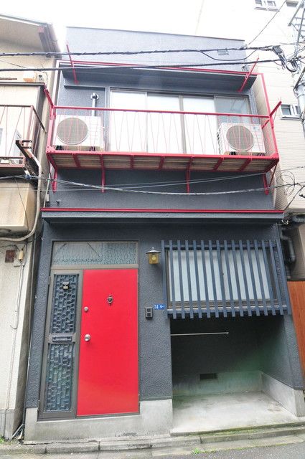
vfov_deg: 90.1
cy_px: 230
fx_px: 229
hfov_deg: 67.2
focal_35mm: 18
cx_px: 152
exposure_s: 1/200
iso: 1000
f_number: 7.1
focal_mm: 12
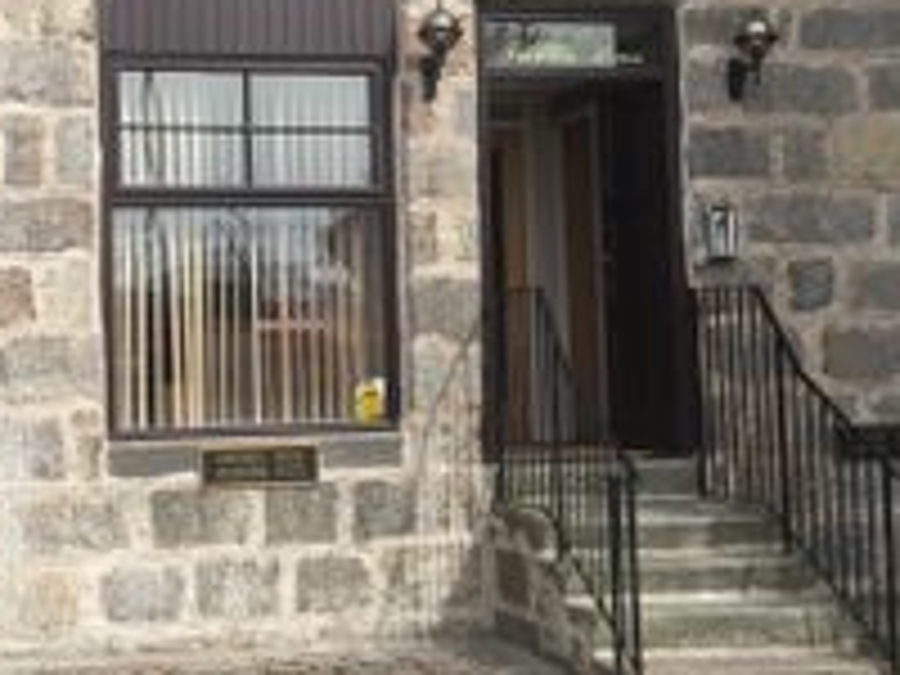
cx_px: 256
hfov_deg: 32.8
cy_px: 252
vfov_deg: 25.2
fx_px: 1508
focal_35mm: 58
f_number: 2.2
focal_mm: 4.15
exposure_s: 1/1276
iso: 32
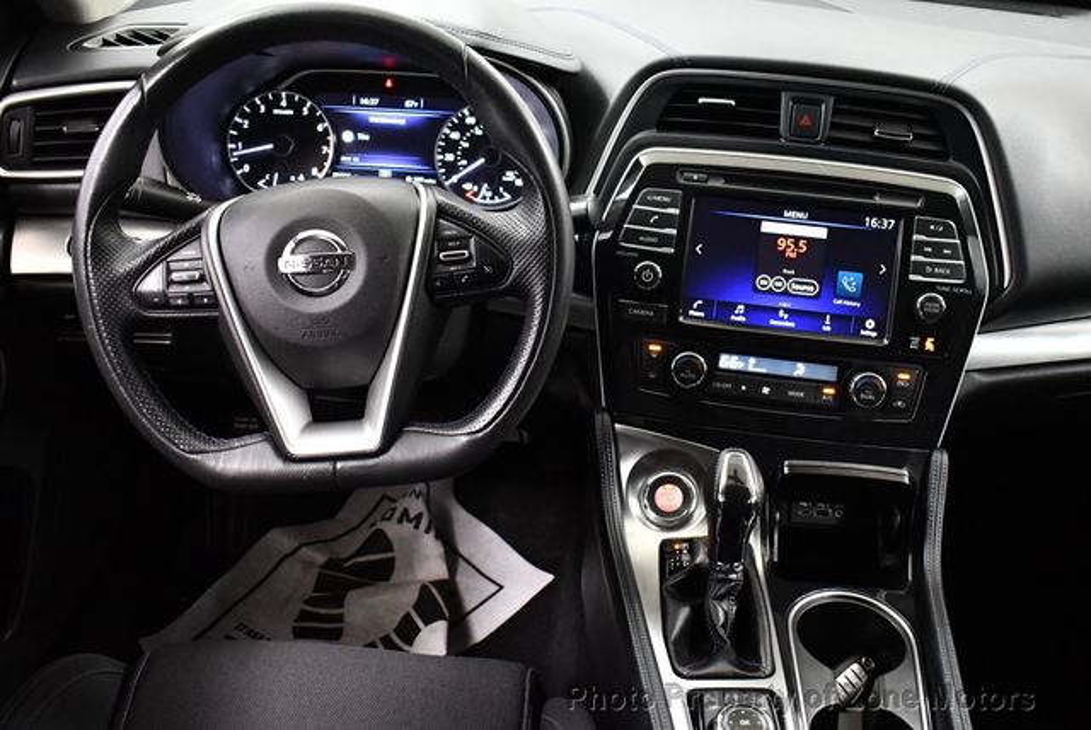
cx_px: 546
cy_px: 365
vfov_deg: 33.5
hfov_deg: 48.4
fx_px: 1213
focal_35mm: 40
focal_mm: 20
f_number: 3.5
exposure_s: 1/60
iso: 4000
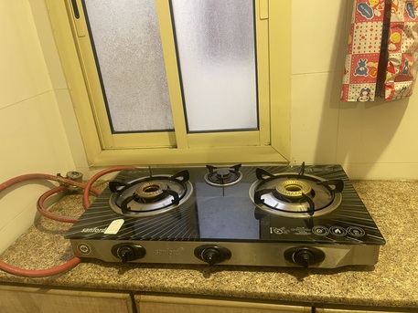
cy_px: 156
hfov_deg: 69.4
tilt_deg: -23.3
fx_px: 302
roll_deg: +5.1
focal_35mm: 25
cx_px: 209
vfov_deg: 54.9
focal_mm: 5.1
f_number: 1.6
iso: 200
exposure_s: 1/60
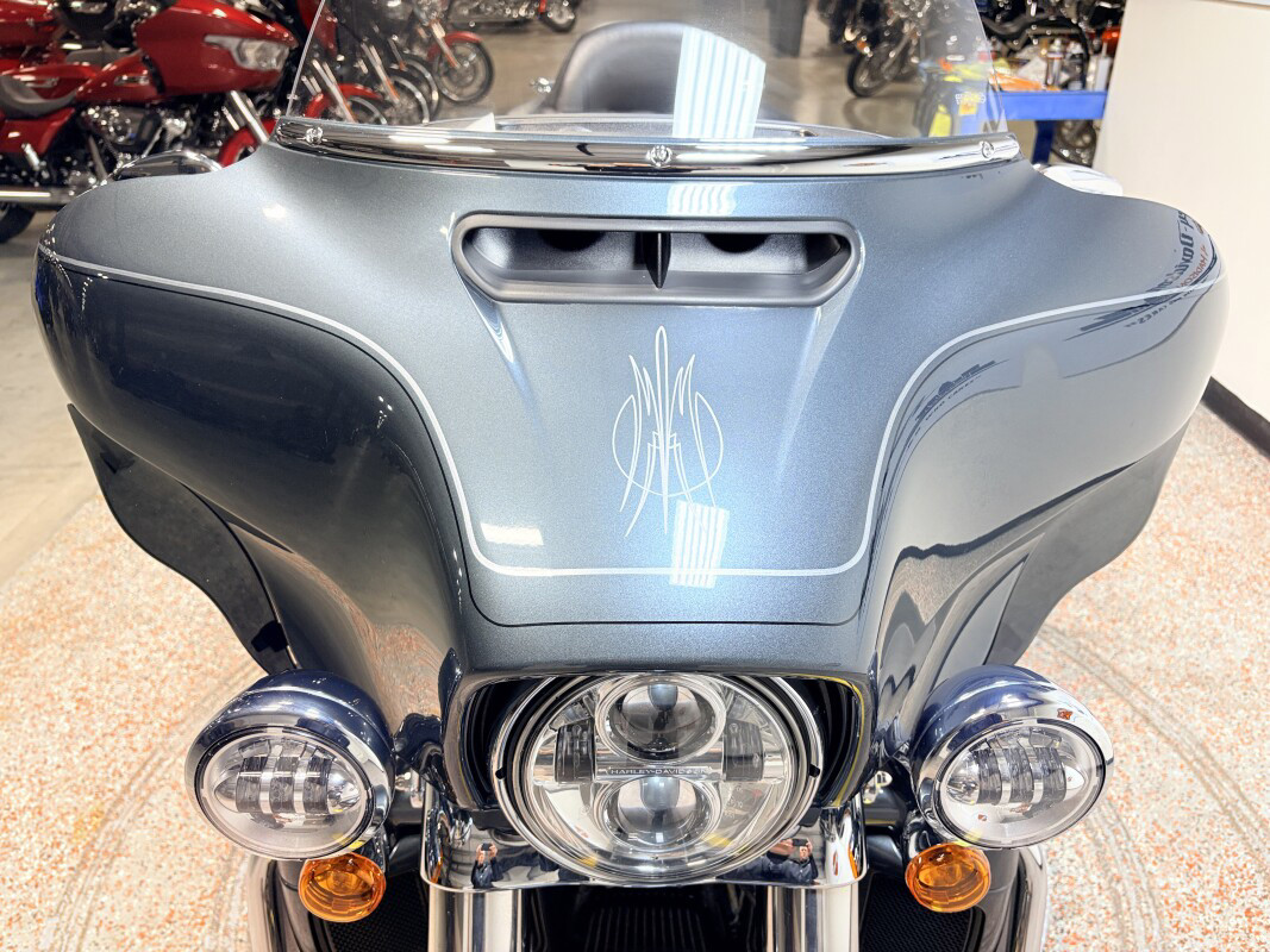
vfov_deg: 53.1
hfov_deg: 67.3
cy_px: 476
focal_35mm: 26
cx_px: 635
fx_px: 954
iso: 125
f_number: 1.6
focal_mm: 5.96
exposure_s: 1/156
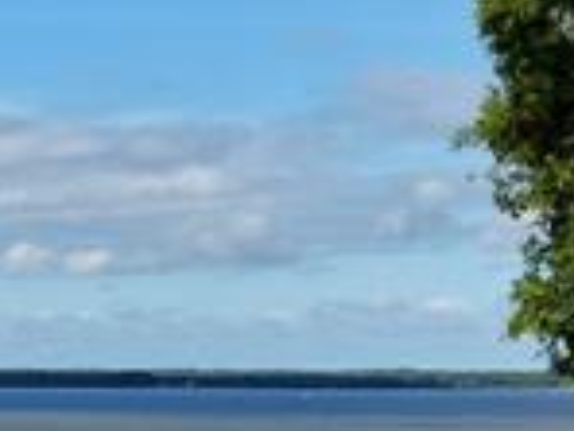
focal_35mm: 166
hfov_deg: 11.0
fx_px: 2753
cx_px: -500
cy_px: 276
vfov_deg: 8.9
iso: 160
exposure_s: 1/6000
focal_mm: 8.67
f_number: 1.8
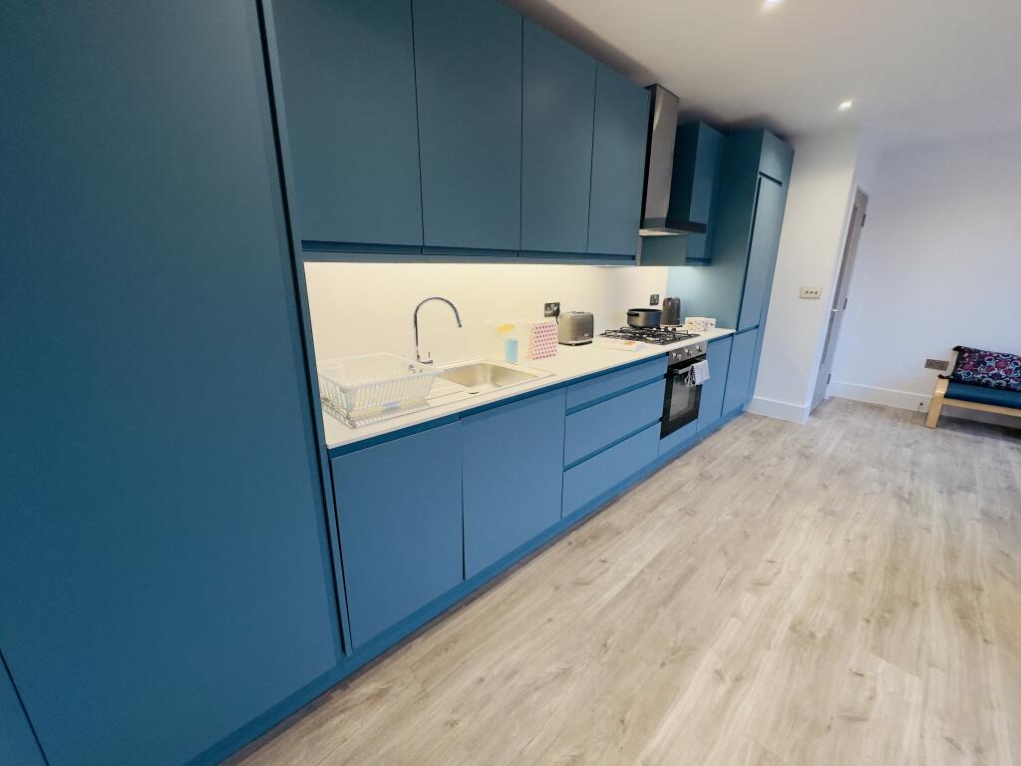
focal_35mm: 14
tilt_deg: -15.5
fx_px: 413
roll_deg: -0.3
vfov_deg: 85.7
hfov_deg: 102.1
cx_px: 510
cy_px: 383
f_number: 2.2
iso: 100
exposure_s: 1/100
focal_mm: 2.22
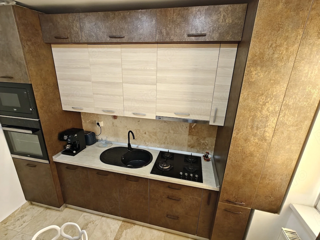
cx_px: 160
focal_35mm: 16
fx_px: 148
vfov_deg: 78.1
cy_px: 120
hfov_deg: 94.5
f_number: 2.2
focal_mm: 1.68
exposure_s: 1/50
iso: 100
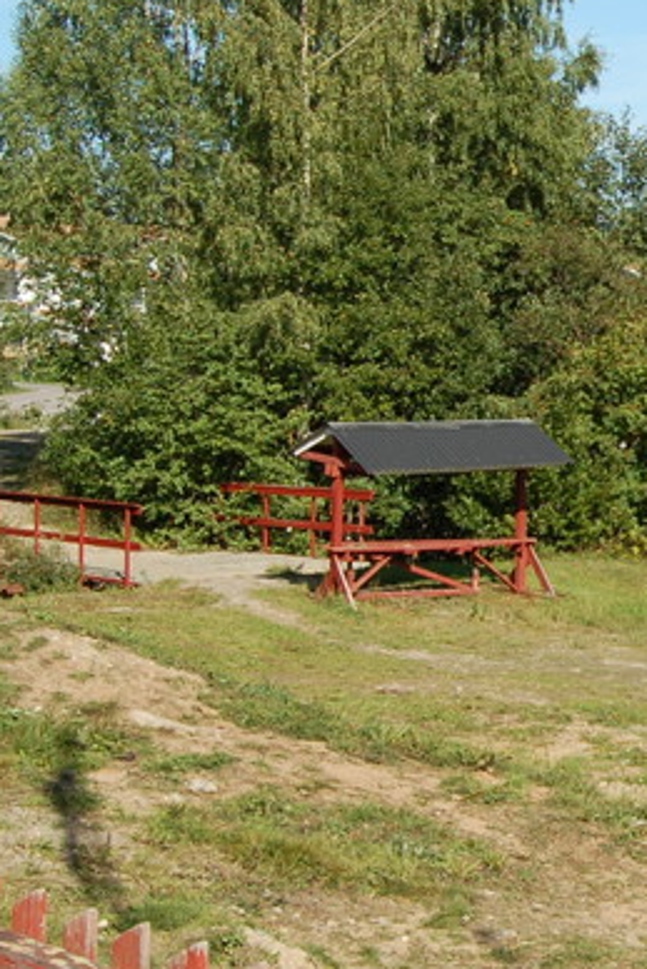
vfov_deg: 23.8
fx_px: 2296
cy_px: 422
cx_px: 899
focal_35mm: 85
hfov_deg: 15.1
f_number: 9
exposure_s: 1/320
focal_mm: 23
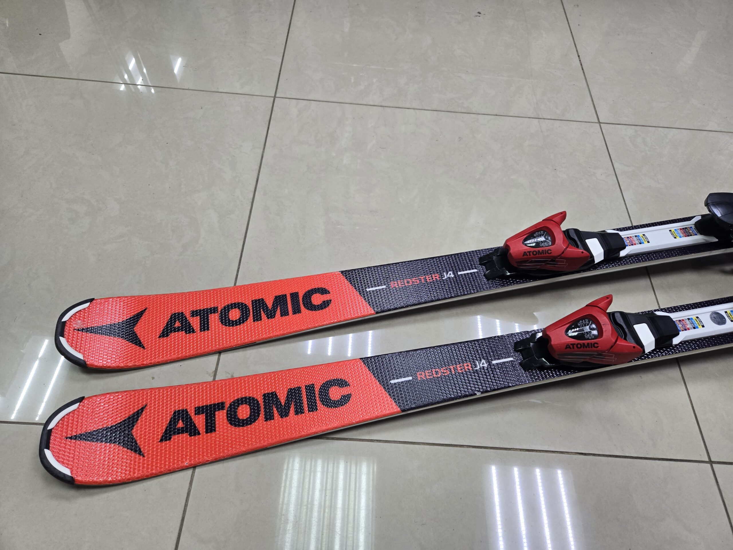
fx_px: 487
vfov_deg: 58.9
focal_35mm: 23
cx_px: 366
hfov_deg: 73.9
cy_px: 275
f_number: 1.8
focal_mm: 5.4
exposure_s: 1/100
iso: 125
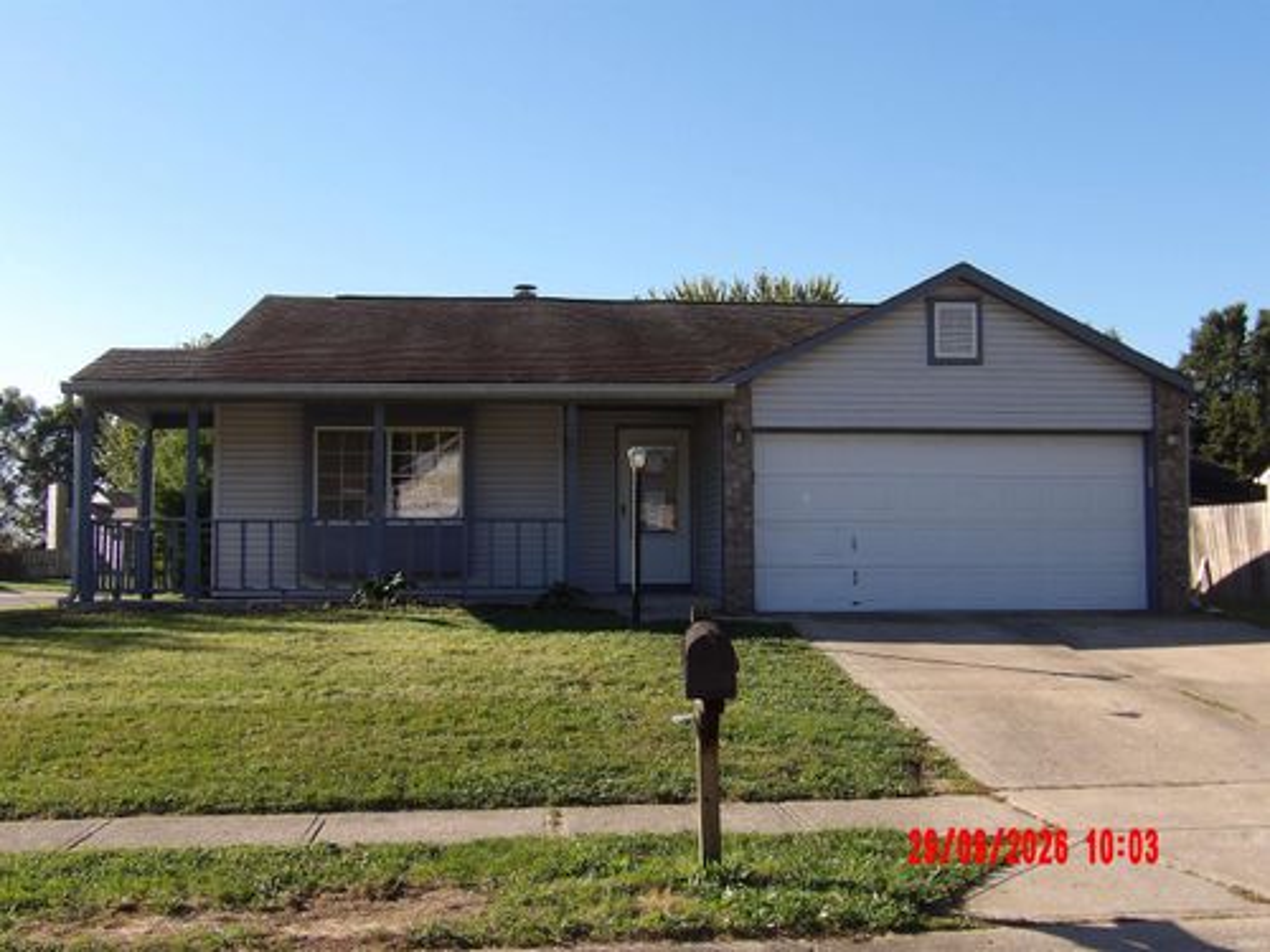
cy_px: 476
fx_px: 1431
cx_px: 635
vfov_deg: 36.8
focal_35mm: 39
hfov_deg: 47.9
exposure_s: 1/522
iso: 100
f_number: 3.7
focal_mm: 7
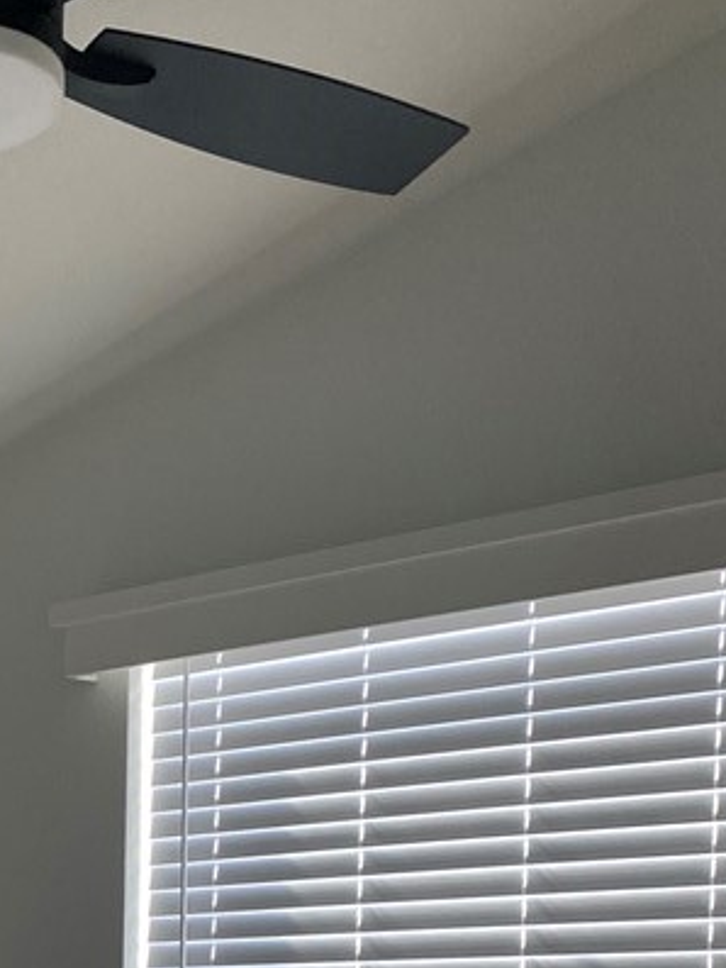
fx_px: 1873
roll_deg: +0.0
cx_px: -105
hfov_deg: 20.7
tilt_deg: -4.2
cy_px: 1141
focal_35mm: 67
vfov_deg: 26.1
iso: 125
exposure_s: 1/104
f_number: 1.8
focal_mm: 4.25
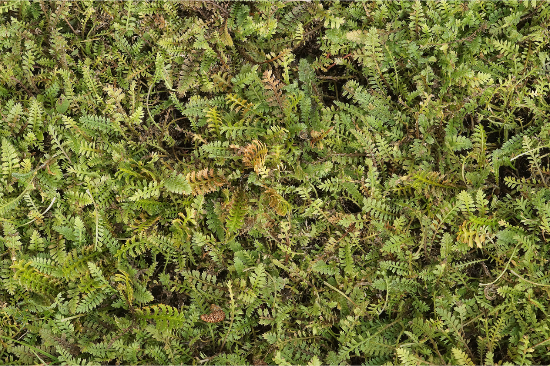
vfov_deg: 9.1
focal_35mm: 150
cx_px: 275
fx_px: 2291
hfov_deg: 13.7
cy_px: 183
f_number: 11
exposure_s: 1/160
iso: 1000
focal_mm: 100
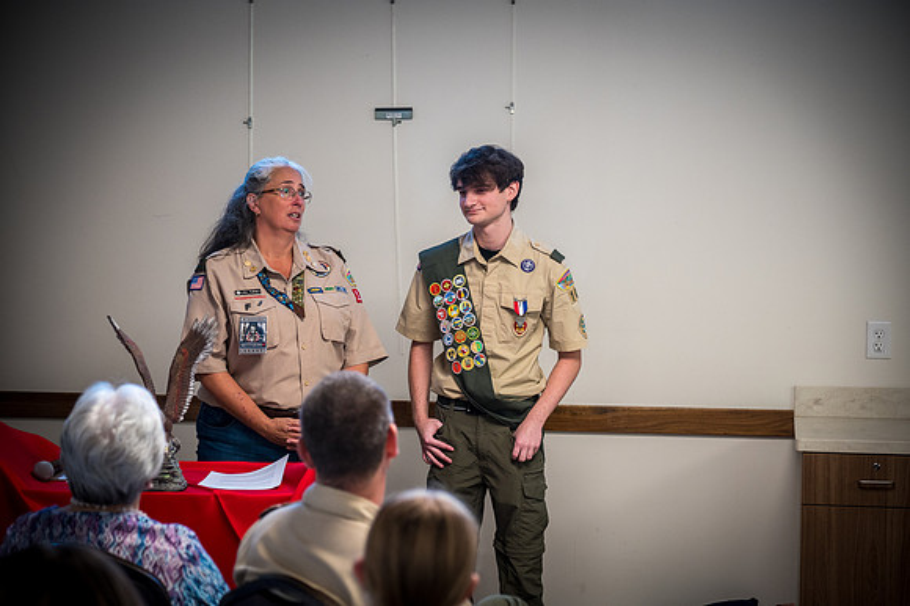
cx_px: 455
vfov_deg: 14.8
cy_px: 303
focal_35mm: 92
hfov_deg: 22.2
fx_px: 2324
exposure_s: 1/125
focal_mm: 92
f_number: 4
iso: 2200
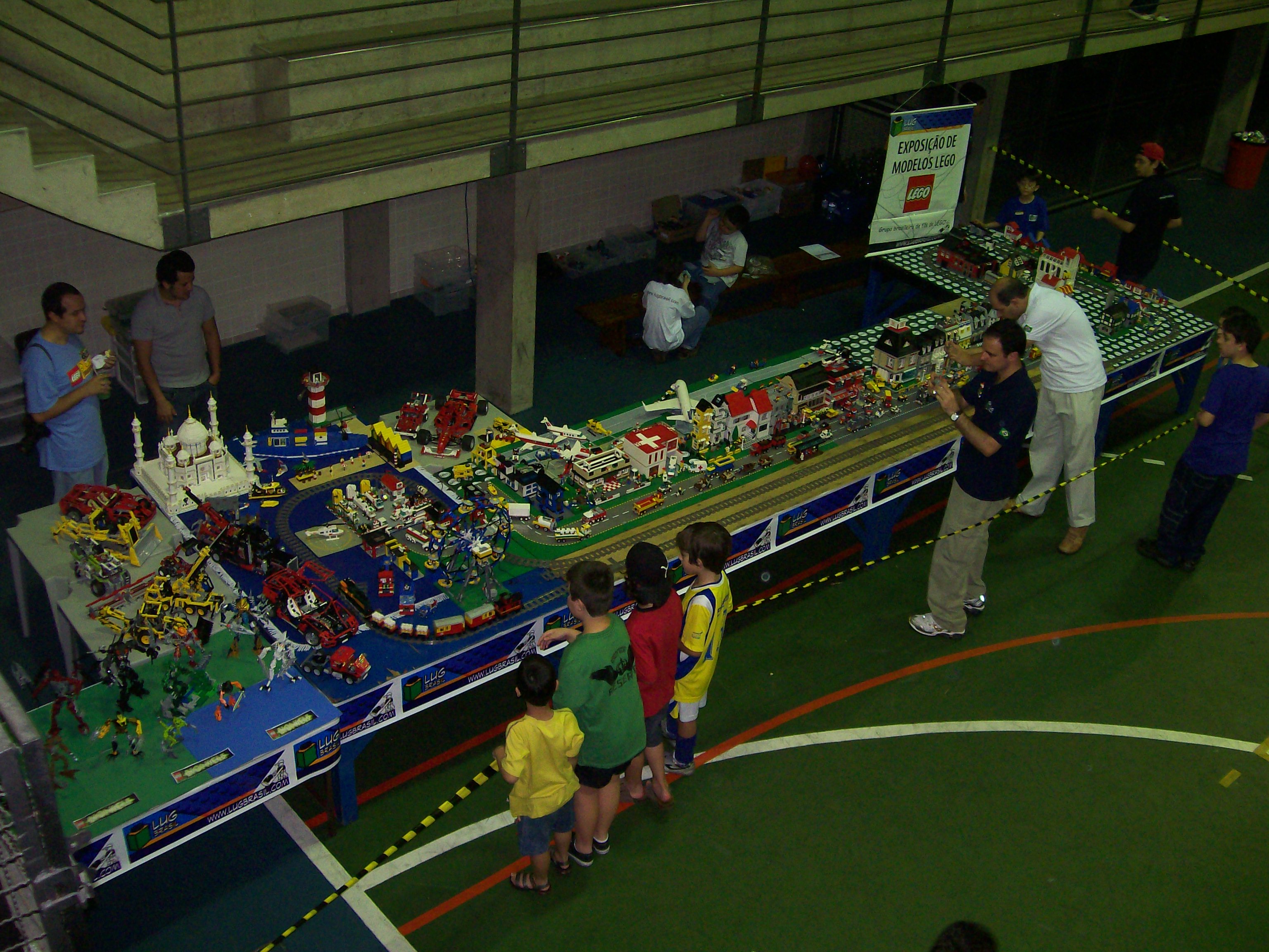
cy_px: 476
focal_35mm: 36
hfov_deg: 51.4
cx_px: 634
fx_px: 1320
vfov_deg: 39.7
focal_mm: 6
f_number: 2.7
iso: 140
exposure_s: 1/64
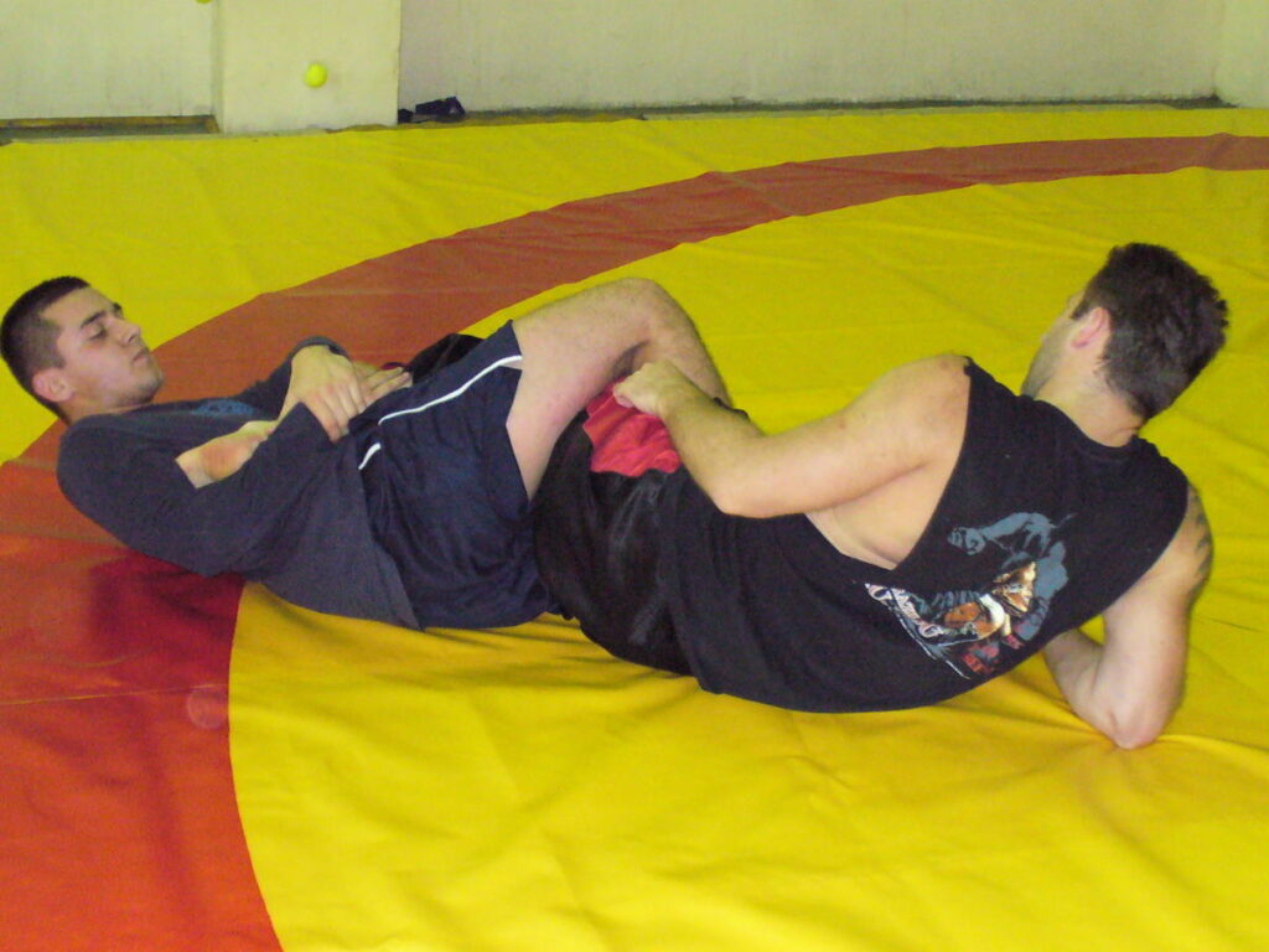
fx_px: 2090
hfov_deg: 33.8
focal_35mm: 57
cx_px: 634
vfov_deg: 25.7
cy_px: 476
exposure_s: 1/30
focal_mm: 7
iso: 400
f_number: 2.9
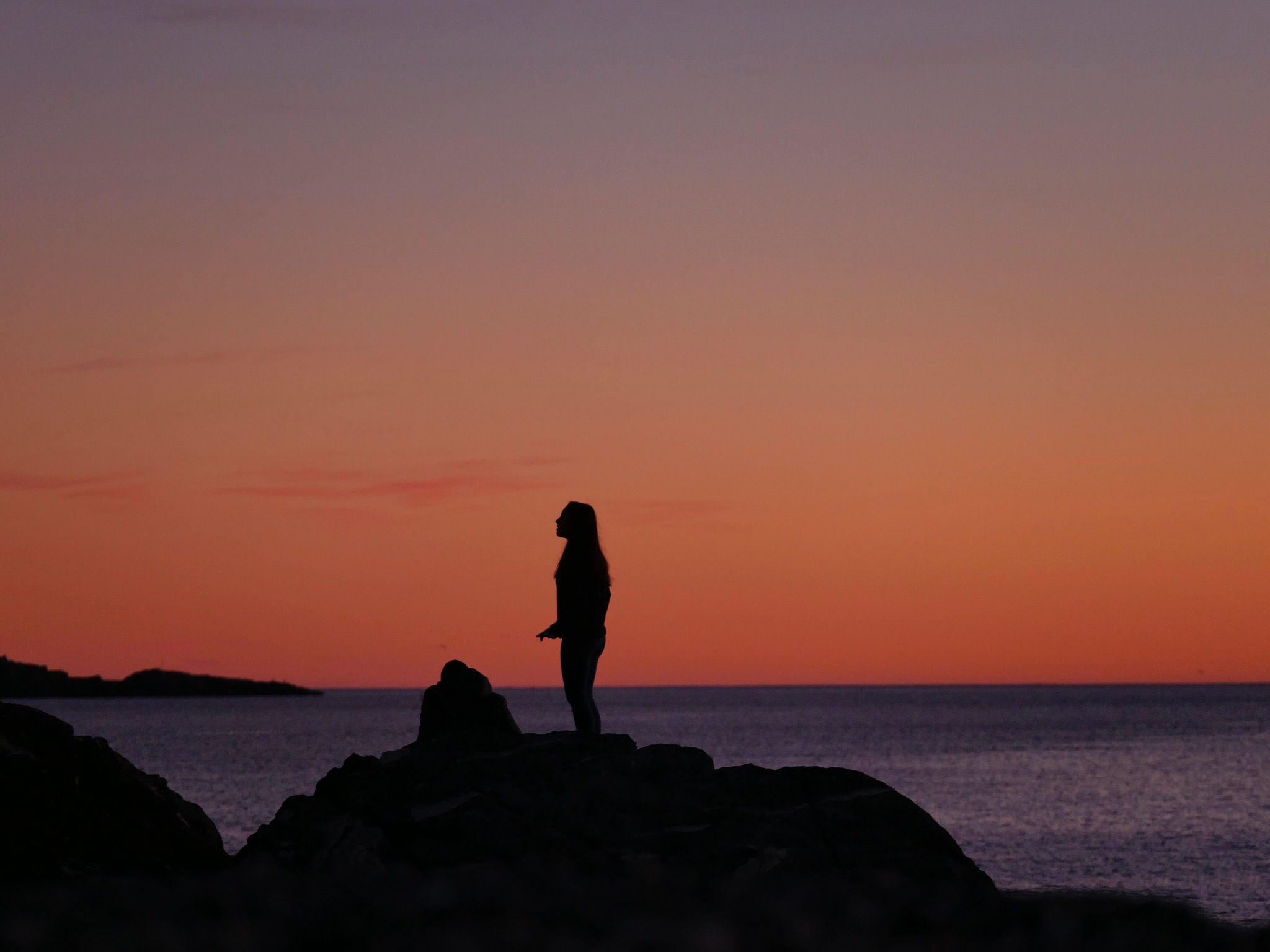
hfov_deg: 9.9
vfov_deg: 7.4
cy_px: 476
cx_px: 635
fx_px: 7338
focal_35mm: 200
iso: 500
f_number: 3.5
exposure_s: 1/200
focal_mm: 100
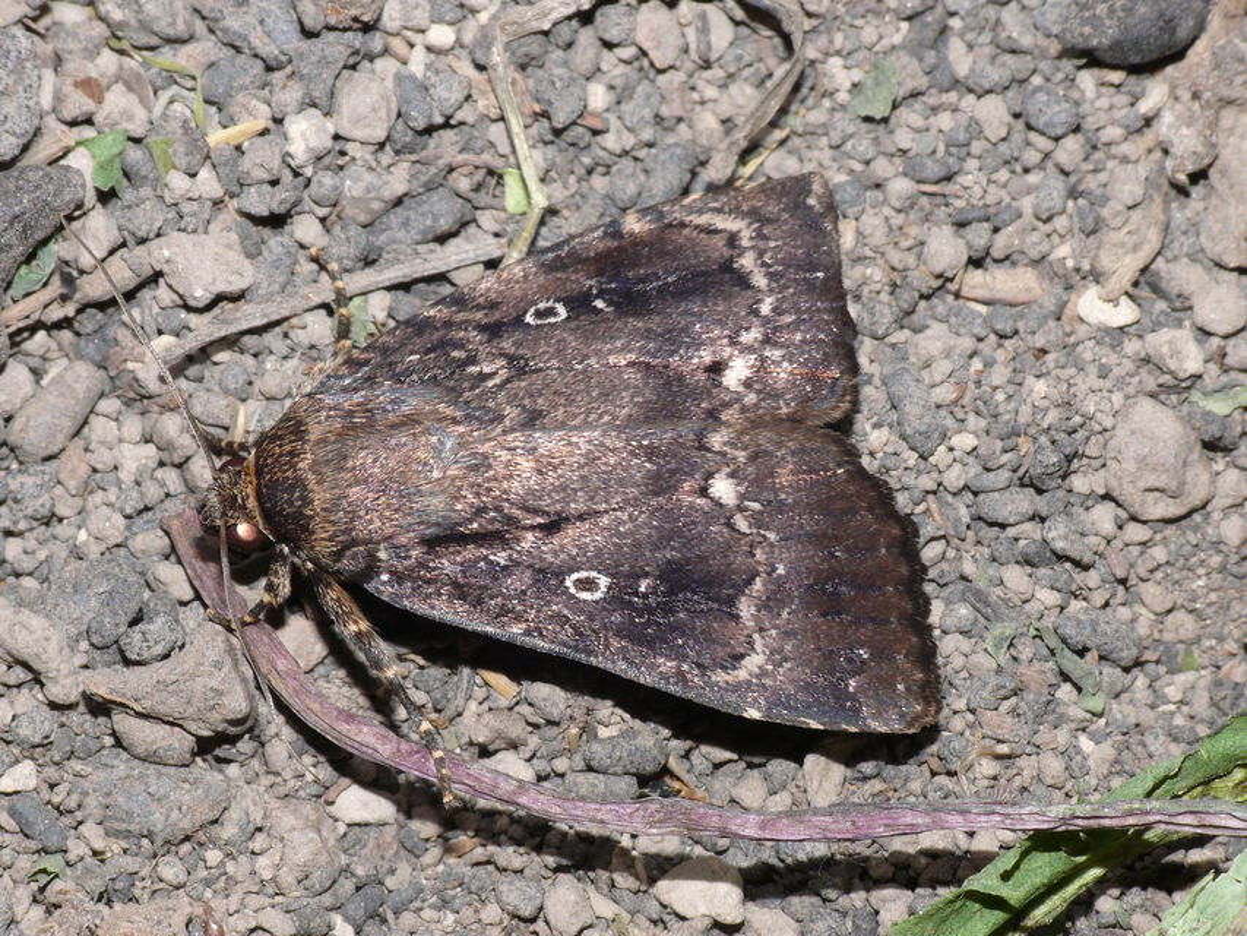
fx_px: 6017
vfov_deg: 8.9
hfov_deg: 11.8
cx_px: 624
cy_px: 468
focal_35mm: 167
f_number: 11
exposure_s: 1/640
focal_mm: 35.2
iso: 200
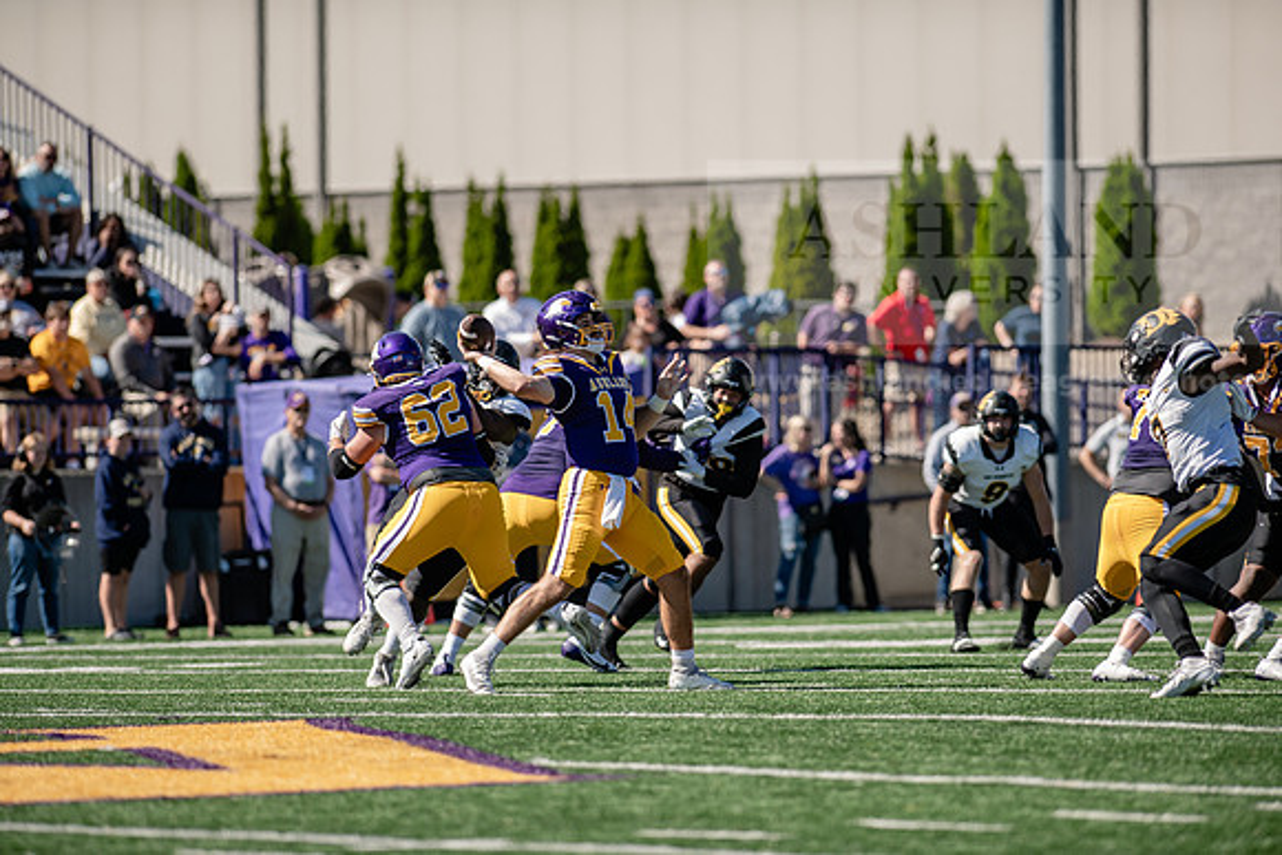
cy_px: 428
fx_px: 10685
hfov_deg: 6.9
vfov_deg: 4.6
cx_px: 641
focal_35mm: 300
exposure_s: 1/1250
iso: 160
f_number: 3.5
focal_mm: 300
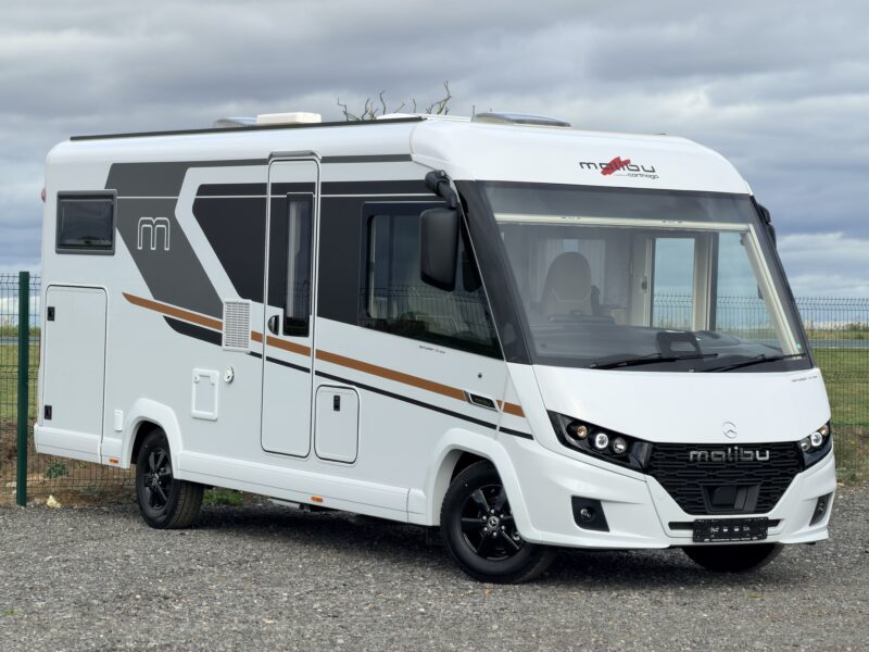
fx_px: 2510
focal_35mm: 100
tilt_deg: +1.4
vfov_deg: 14.8
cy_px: 326
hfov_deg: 19.6
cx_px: 434
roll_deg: +0.0
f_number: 2.8
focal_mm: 16.89
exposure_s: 1/638
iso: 32
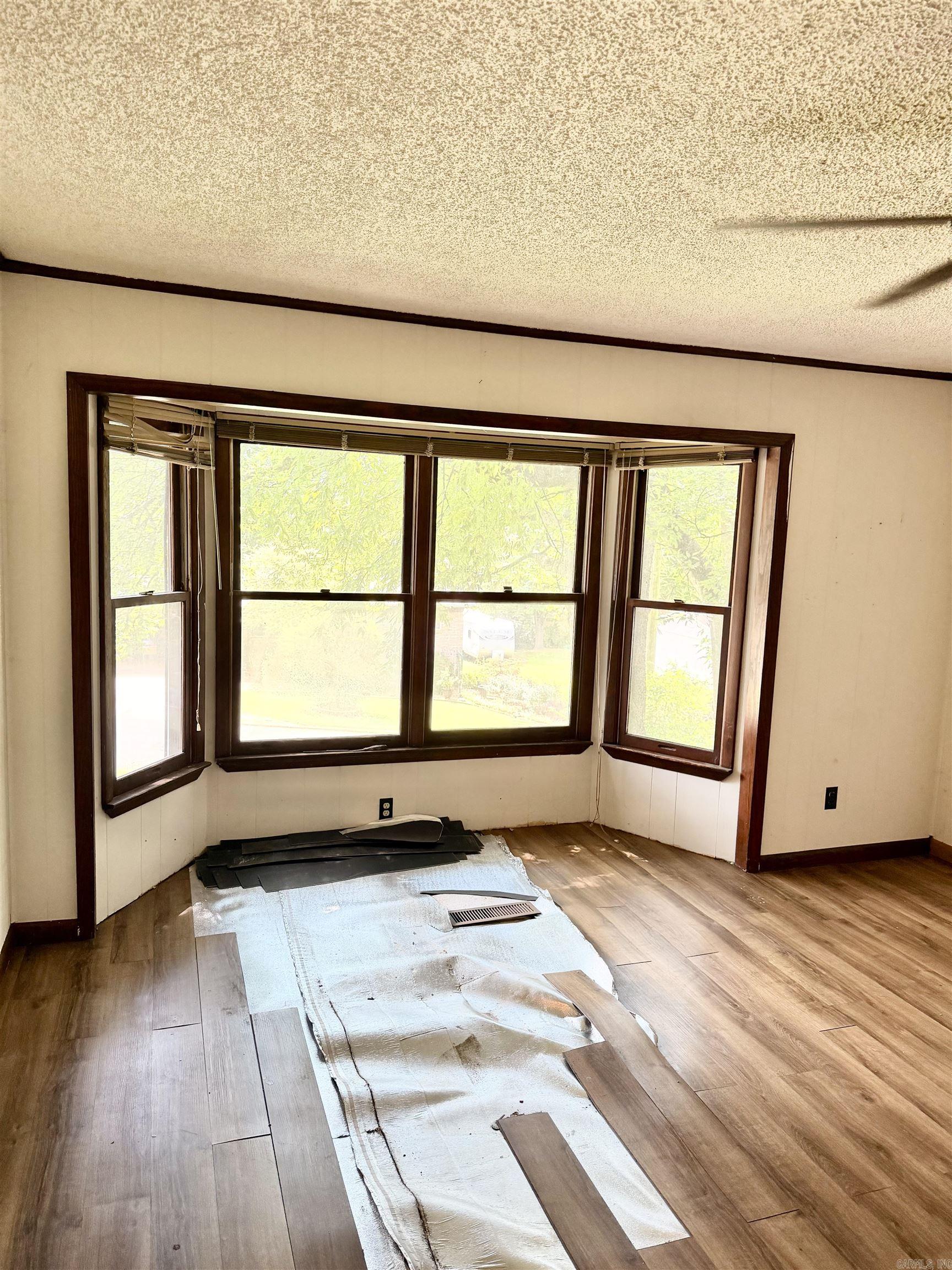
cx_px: 476
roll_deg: -1.9
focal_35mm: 24
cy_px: 635
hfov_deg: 56.8
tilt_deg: -9.1
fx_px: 880
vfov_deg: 71.6
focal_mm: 6.76
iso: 200
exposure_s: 1/120
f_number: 1.78
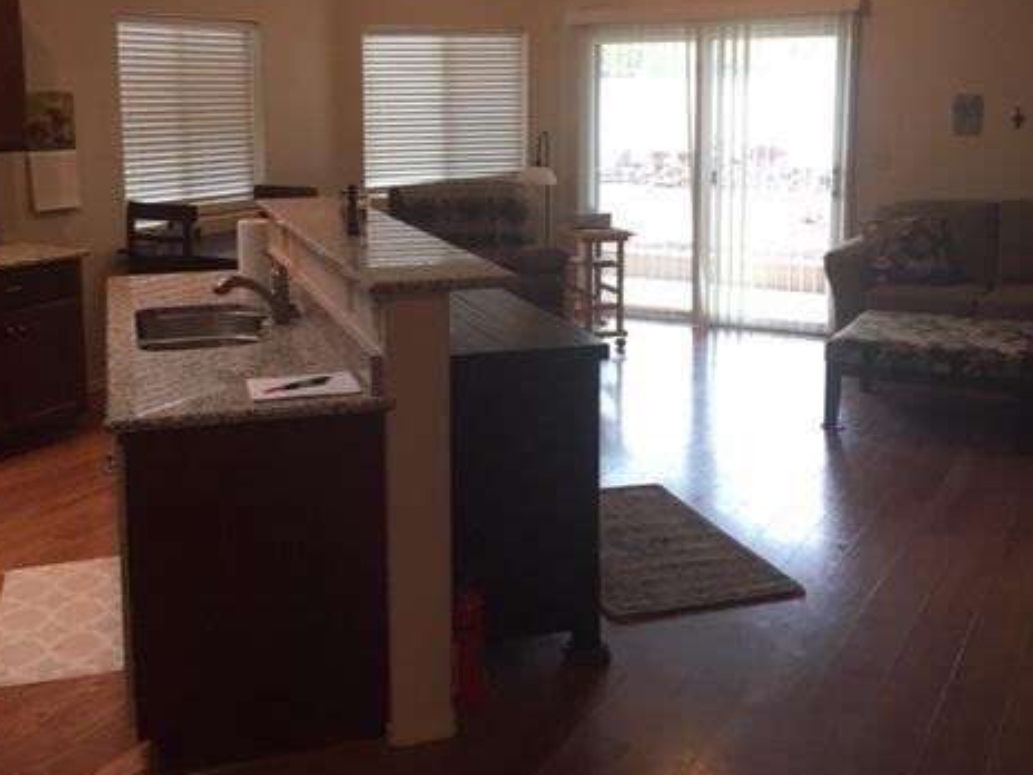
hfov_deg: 46.7
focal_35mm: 40
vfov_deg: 35.6
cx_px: 468
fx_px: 1194
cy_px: 256
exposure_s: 1/30
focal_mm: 4.15
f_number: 2.2
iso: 50
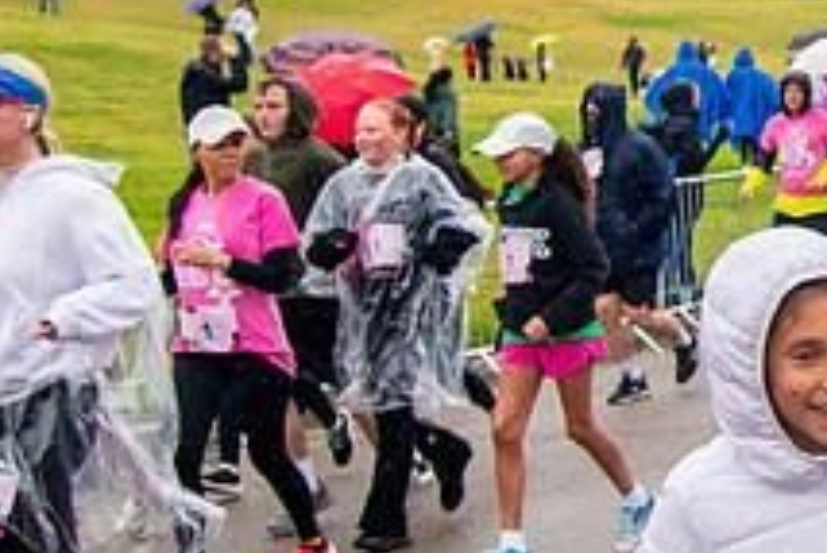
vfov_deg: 13.1
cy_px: 102
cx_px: 1268
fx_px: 2391
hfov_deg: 17.5
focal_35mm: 104
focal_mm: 27
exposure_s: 1/1600
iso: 1600
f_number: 4
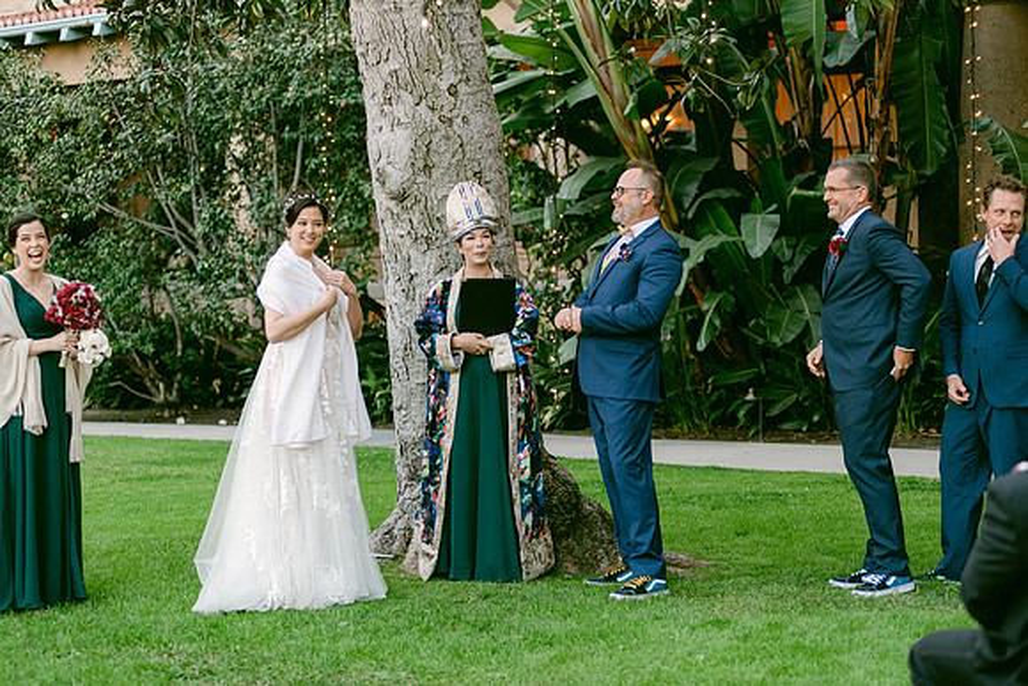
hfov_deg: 25.4
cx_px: 514
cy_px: 343
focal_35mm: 80
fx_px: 2285
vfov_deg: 17.1
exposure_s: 1/125
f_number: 2.8
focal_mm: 80
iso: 500
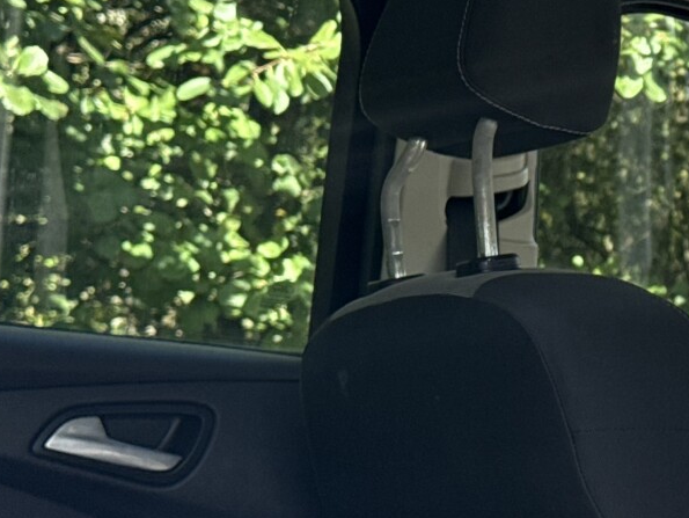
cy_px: 298
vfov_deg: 11.5
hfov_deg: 14.8
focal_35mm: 129
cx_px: 818
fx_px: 2569
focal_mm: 6.76
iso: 100
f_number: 1.78
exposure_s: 1/652
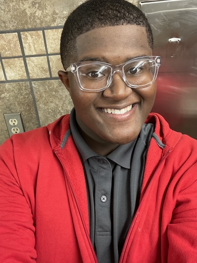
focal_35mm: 30
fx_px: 228
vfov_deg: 60.0
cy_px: 132
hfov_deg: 46.8
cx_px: 98
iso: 320
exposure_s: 1/60
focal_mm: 2.71
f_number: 2.2
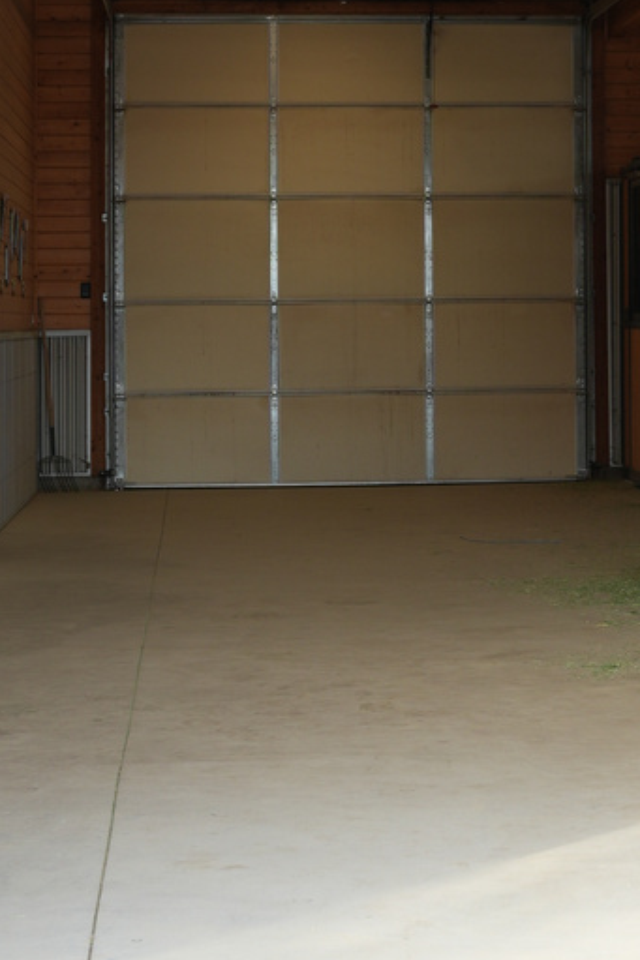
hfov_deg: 12.4
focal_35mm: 108
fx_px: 2882
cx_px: 760
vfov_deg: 18.7
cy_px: 141
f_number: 2.8
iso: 100
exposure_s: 1/60
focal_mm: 24
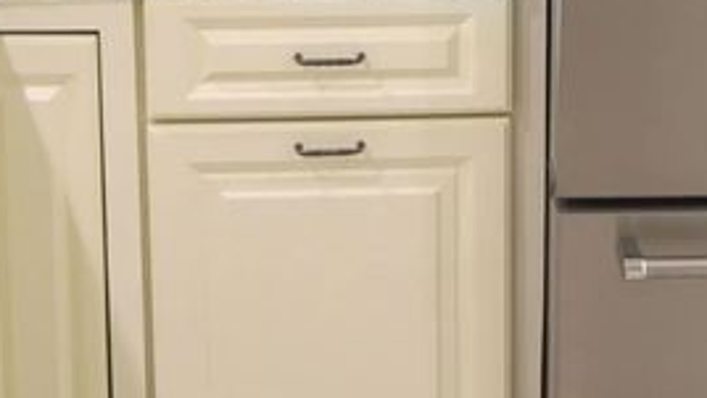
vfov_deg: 11.6
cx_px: 514
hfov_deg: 22.1
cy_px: -339
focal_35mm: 96
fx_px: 1800
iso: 400
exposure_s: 1/80
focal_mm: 24
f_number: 4
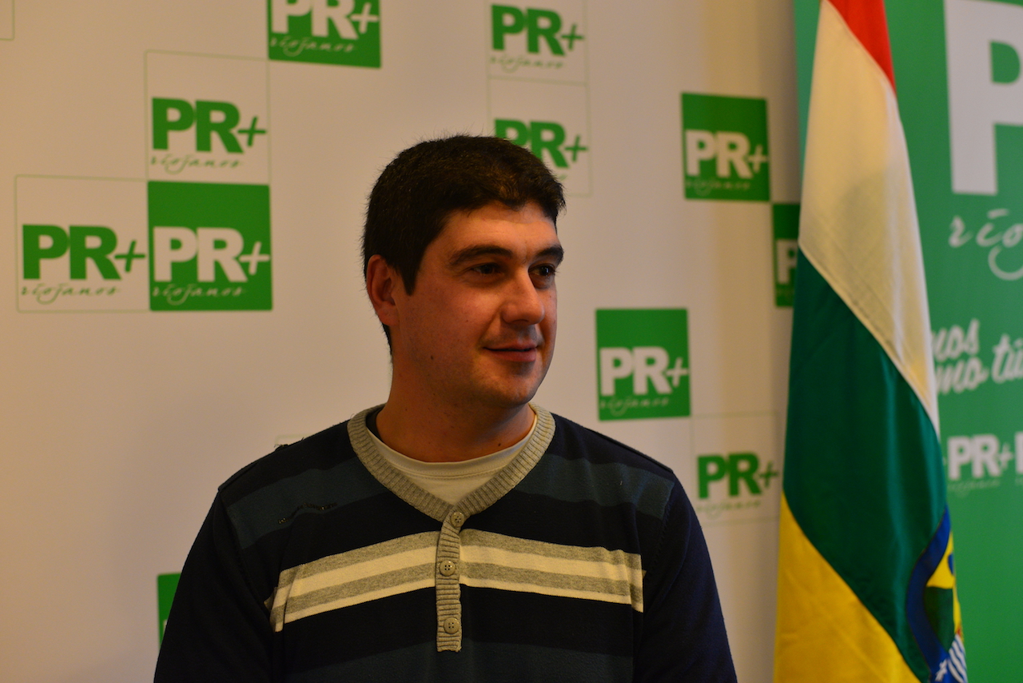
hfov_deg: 39.6
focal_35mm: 50
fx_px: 1421
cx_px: 512
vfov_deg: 27.0
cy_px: 342
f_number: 3.5
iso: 1000
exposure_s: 1/160
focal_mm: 50
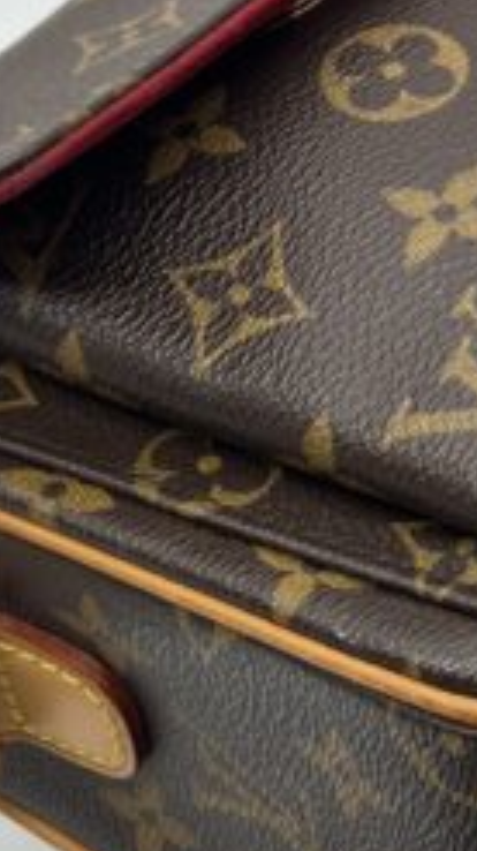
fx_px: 2659
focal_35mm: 118
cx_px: 470
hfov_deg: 10.2
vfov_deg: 18.2
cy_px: 457
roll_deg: +7.5
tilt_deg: -41.6
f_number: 1.5
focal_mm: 5.7
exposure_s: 1/100
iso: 40
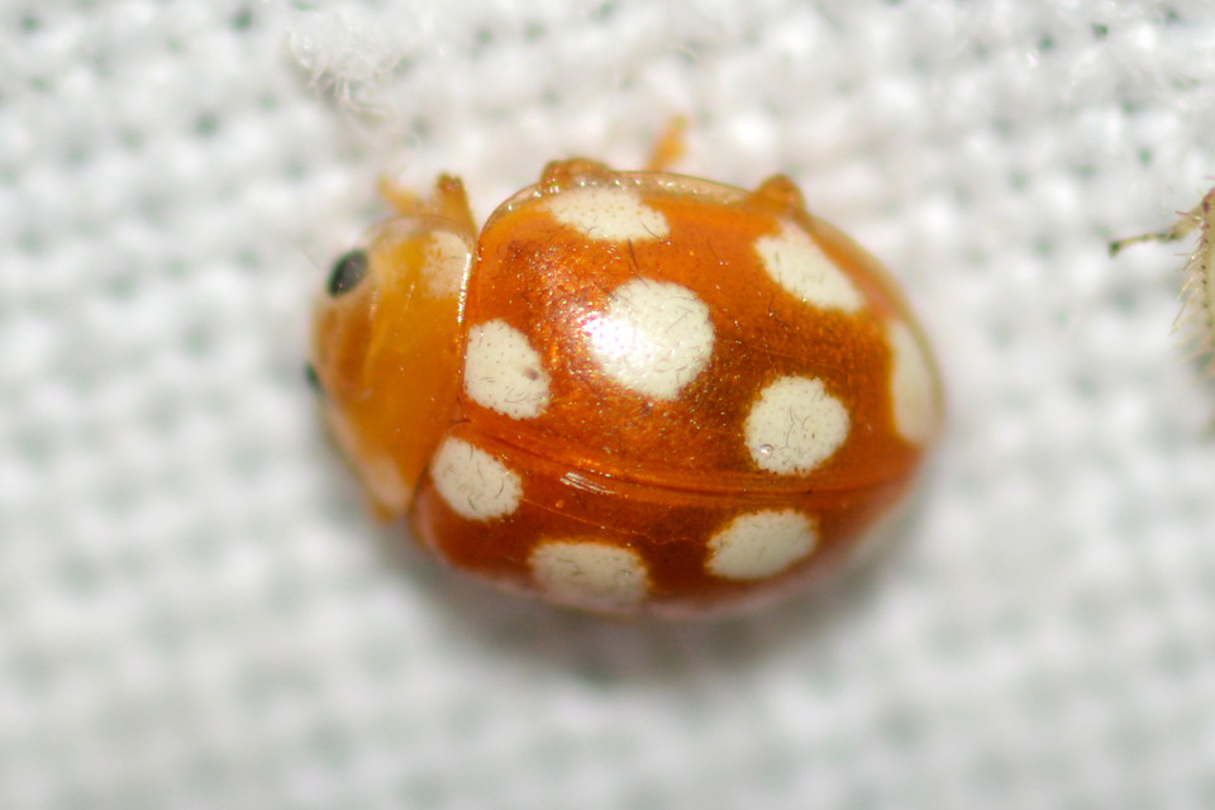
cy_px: 405
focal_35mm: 150
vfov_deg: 9.1
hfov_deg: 13.7
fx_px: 5062
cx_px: 608
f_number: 13
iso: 100
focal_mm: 100
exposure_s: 1/200
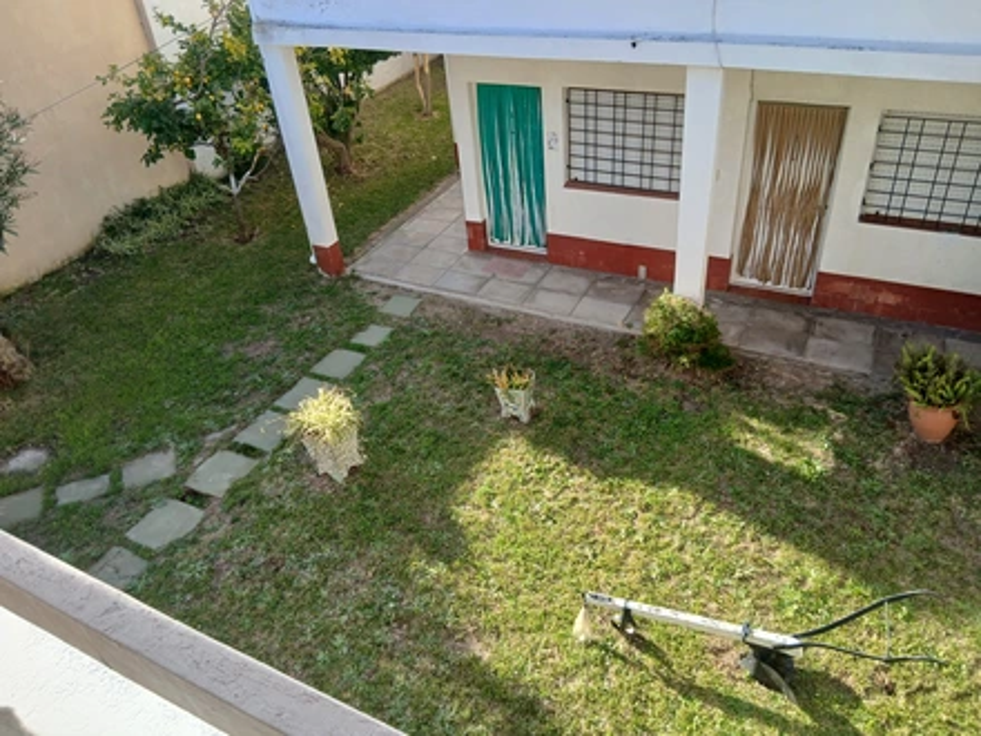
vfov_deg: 53.1
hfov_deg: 67.3
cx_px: 490
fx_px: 737
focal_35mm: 26
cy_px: 368
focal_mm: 3.98
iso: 20
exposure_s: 1/100
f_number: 1.8
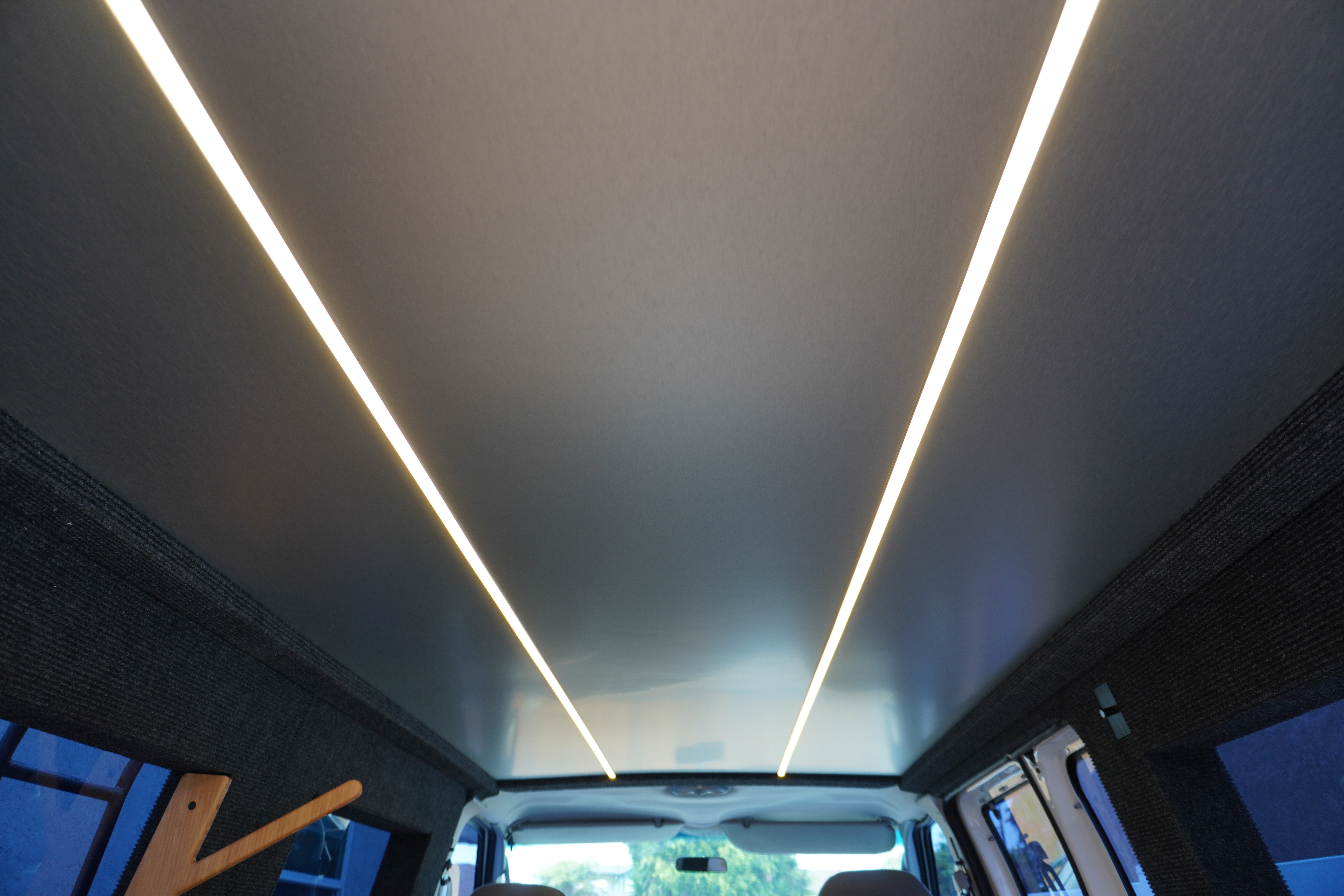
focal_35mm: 24
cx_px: 672
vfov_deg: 53.1
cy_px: 448
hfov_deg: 73.7
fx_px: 896
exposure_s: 1/60
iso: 160
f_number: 4
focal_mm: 16
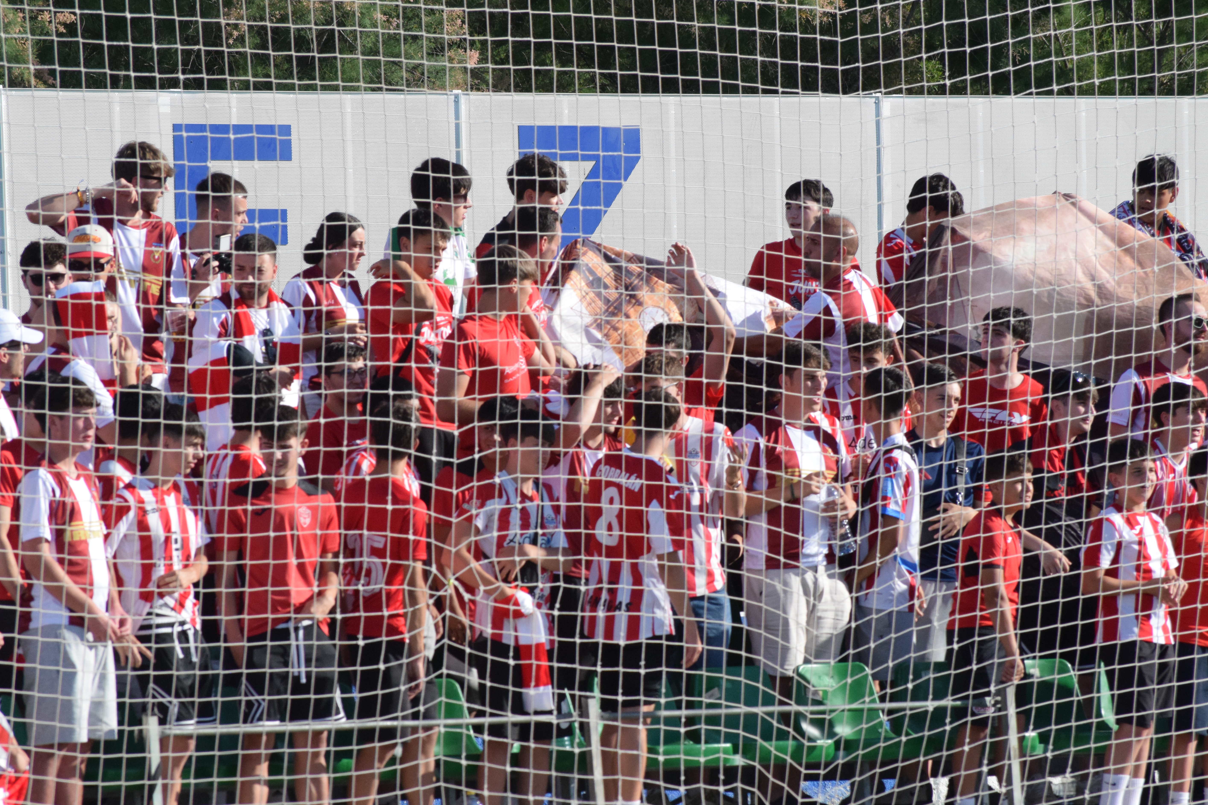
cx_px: 599
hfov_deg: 6.5
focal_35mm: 318
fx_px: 10670
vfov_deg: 4.3
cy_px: 390
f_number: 10
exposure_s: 1/2000
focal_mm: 200
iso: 1600
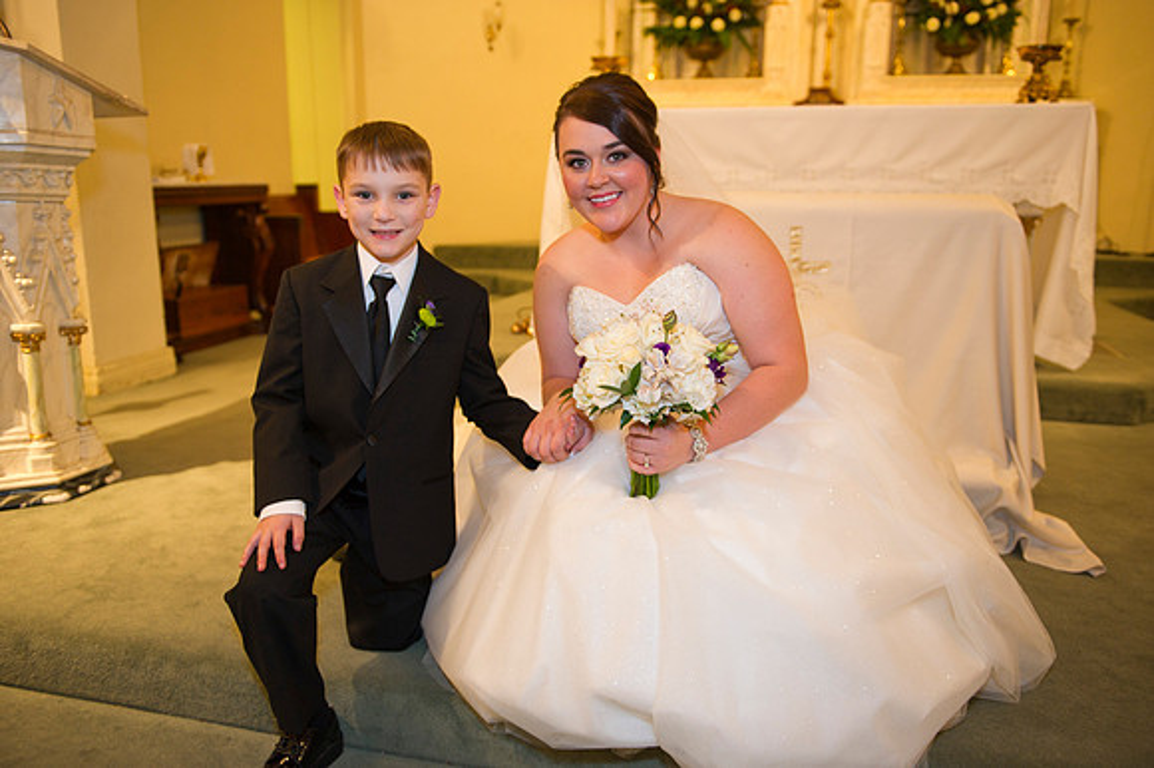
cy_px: 384
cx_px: 577
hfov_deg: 63.7
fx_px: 929
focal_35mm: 29
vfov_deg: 44.9
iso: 1250
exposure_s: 1/60
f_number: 2.8
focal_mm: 29
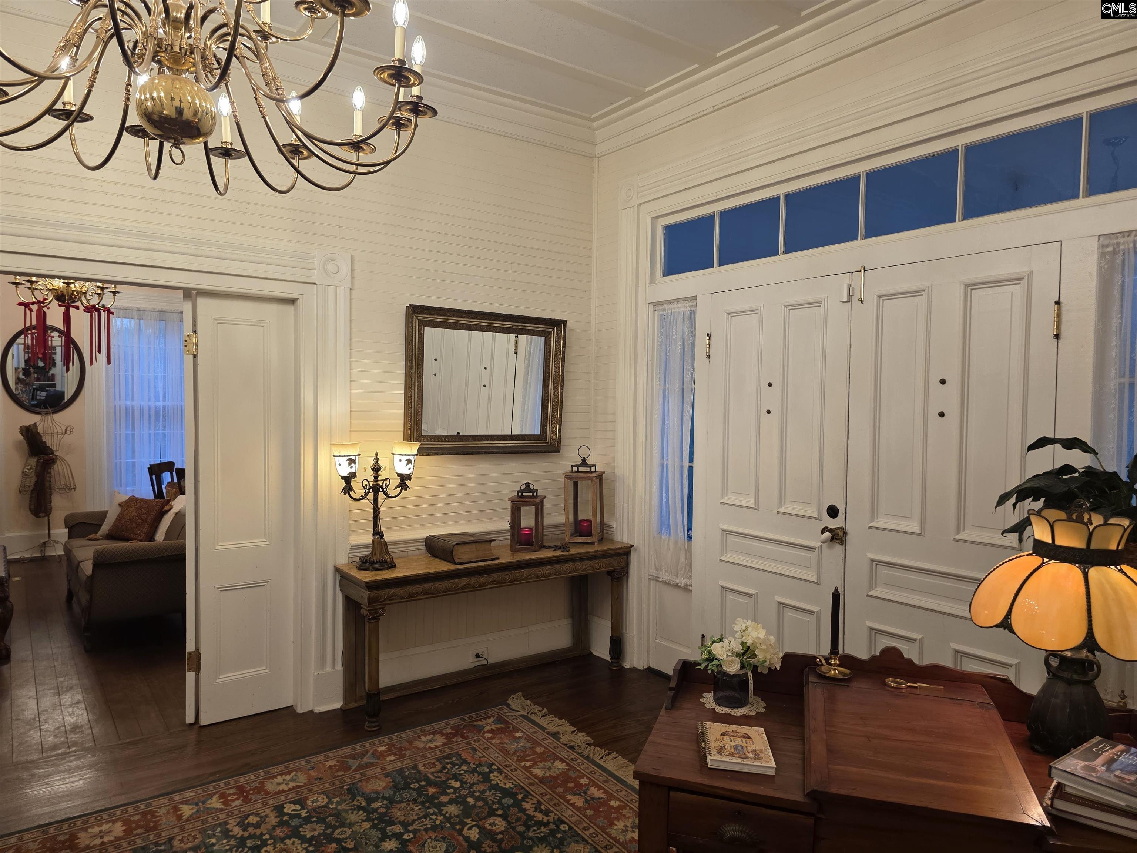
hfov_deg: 73.9
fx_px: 755
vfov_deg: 58.9
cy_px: 426
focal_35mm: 23
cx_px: 568
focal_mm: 6.3
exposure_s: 1/120
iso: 250
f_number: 1.7
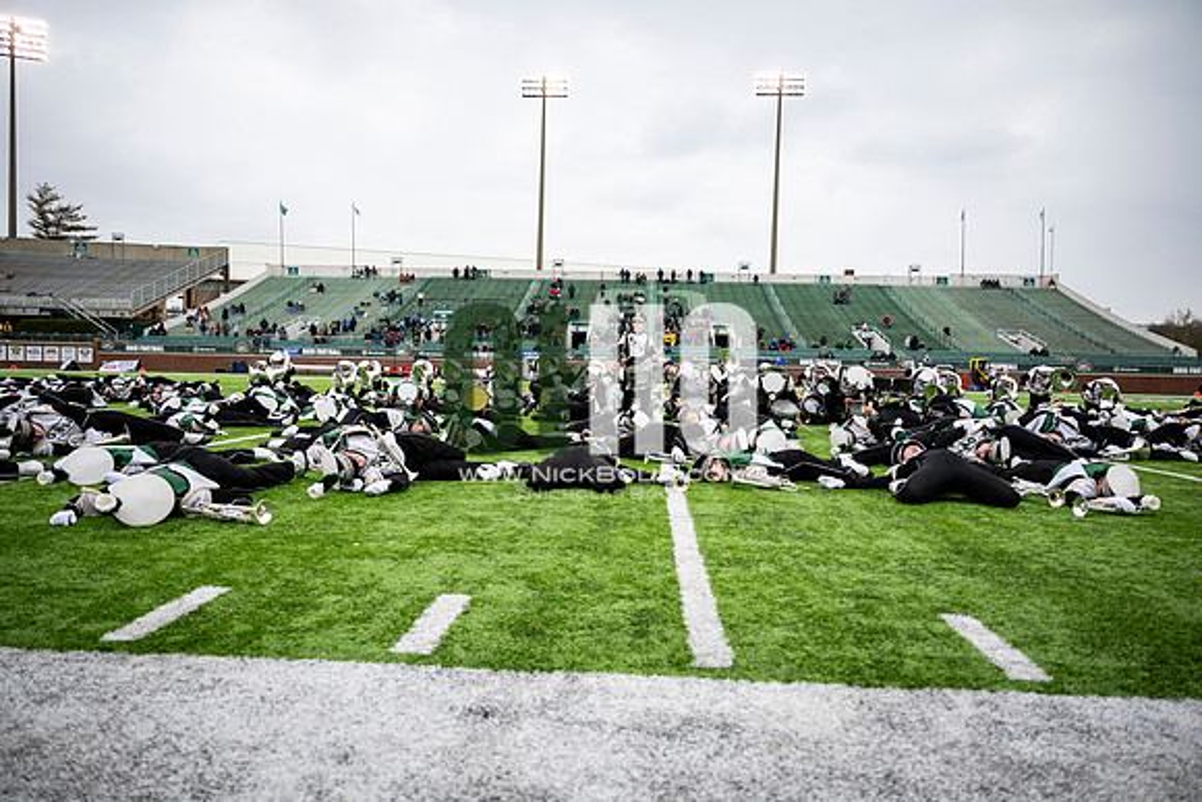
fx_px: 801
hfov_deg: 73.7
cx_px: 601
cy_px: 401
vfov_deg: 53.2
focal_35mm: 24
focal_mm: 24
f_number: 2.8
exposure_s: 1/500
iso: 100
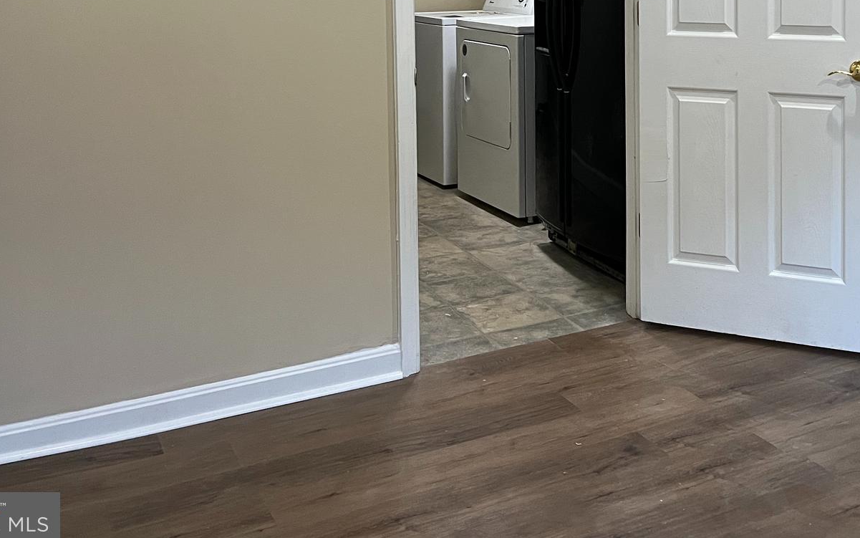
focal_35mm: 47
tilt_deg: -3.2
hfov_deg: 41.7
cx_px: 614
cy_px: 1
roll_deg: +1.3
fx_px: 1102
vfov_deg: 26.0
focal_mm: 5.7
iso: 320
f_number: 1.5
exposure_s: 1/60
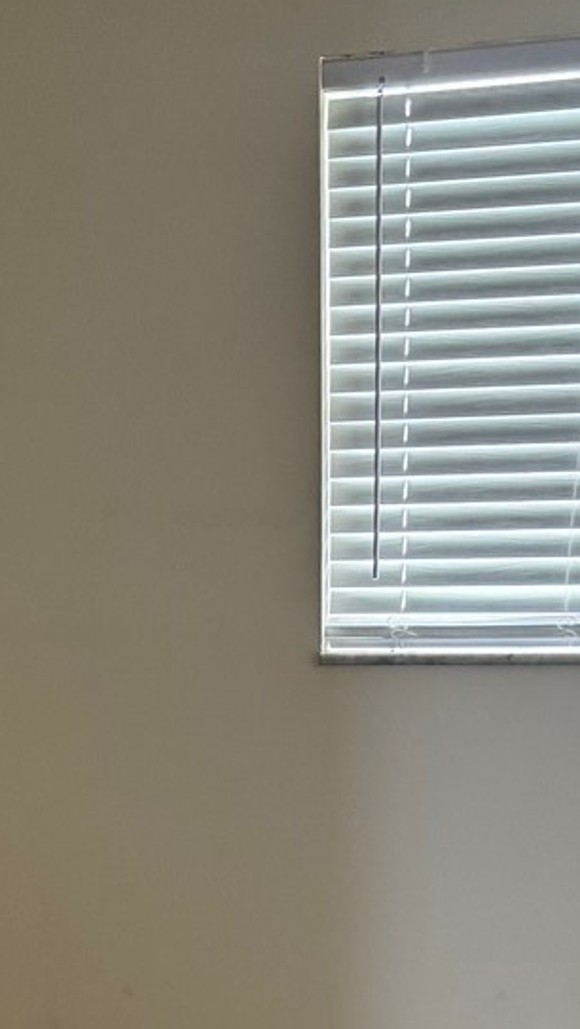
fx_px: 2102
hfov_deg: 15.7
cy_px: 1220
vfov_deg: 24.9
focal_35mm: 77
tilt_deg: -19.4
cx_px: 190
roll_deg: +1.0
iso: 320
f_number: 1.78
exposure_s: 1/60
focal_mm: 6.76
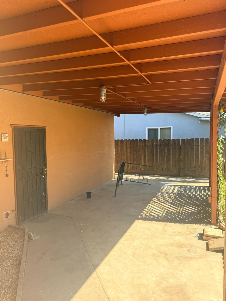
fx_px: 209
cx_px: 113
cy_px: 150
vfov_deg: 71.6
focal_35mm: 24
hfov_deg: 56.8
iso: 100
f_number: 1.78
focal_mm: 6.76
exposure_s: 1/898
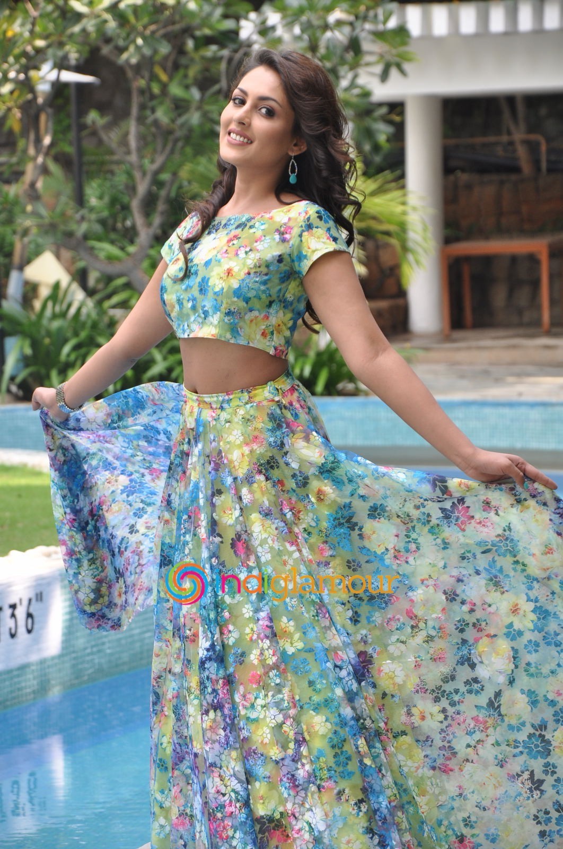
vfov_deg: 14.9
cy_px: 424
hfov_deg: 9.9
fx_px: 3247
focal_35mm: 138
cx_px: 282
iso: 400
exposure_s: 1/200
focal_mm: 92
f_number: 5.6
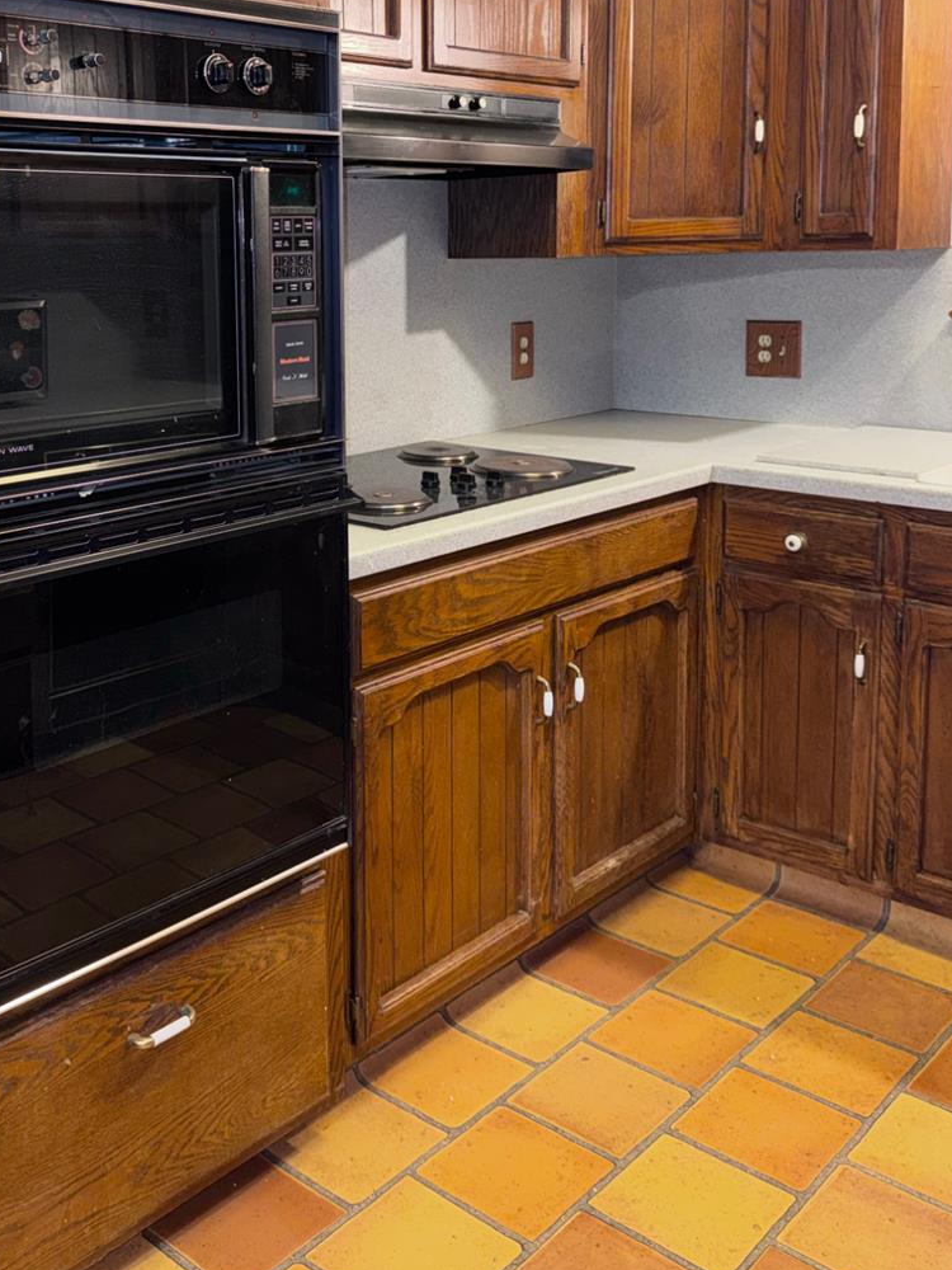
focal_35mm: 36
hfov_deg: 39.3
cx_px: 336
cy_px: 409
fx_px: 1320
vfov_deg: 50.3
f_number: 1.78
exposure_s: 1/15
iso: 125
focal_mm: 6.76
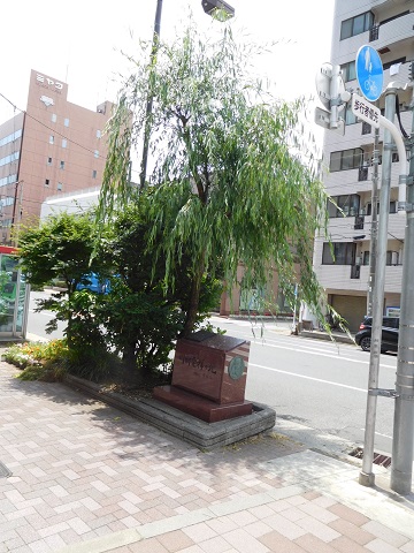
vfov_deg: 69.4
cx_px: 207
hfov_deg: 54.9
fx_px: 399
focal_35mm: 25
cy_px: 276
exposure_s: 1/500
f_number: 3.4
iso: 125
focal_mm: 4.5
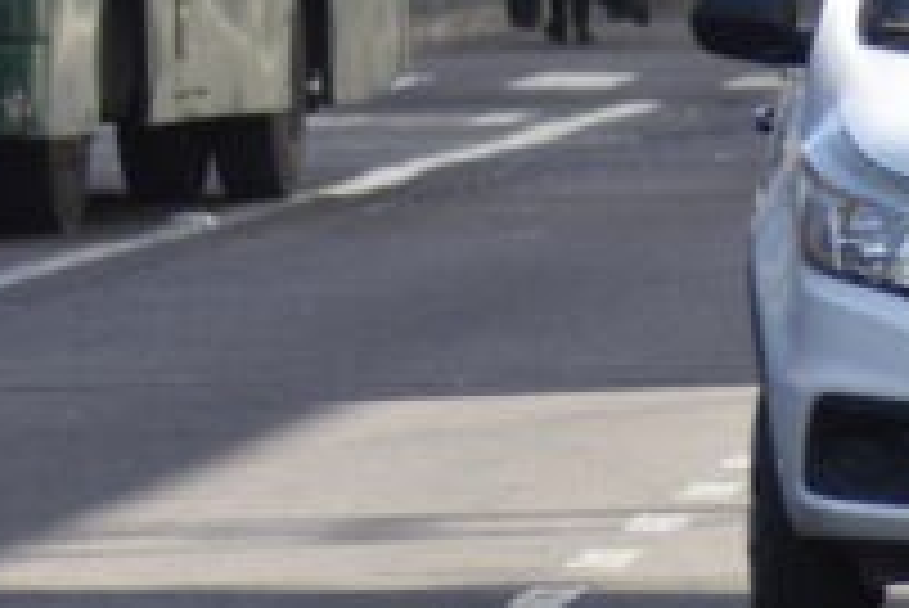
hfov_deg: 2.2
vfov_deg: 1.5
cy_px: -477
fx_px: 23799
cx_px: -688
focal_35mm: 942
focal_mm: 165
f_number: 5.6
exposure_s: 1/1000
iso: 360
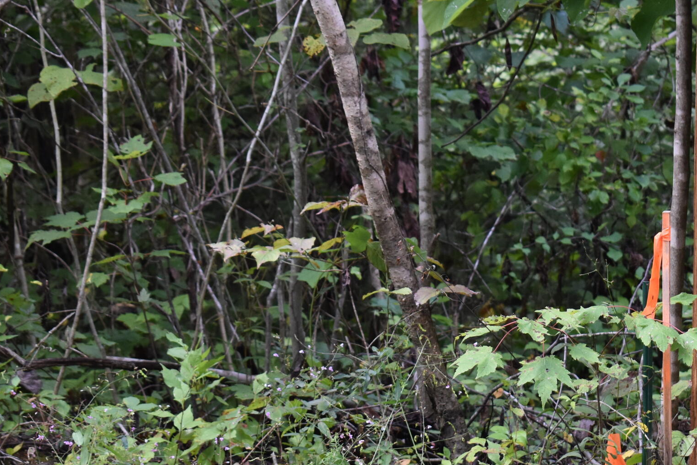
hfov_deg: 13.3
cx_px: 583
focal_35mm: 153
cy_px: 274
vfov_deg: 9.0
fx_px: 2963
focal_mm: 52
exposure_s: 1/200
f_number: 5.6
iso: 800
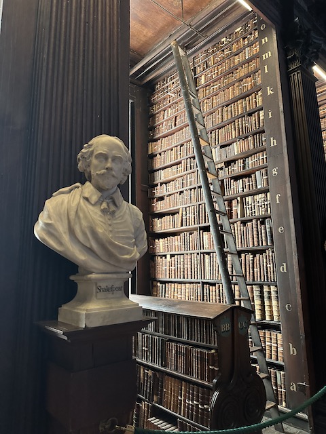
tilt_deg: +12.8
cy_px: 217
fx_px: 301
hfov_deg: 56.8
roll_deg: +0.5
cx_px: 163
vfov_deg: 71.6
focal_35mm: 24
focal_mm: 6.86
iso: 800
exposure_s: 1/50
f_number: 1.78
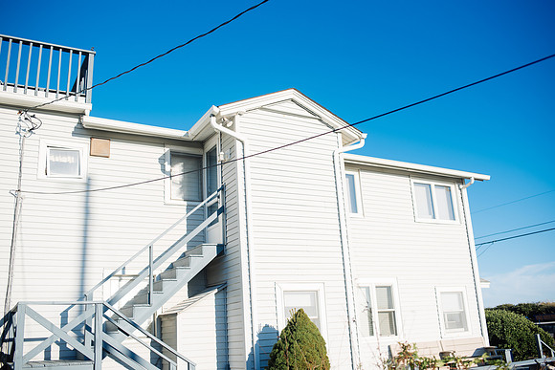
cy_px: 185
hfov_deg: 54.4
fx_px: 540
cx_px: 278
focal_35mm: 35
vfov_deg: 37.9
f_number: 2.8
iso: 100
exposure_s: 1/1250
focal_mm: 35
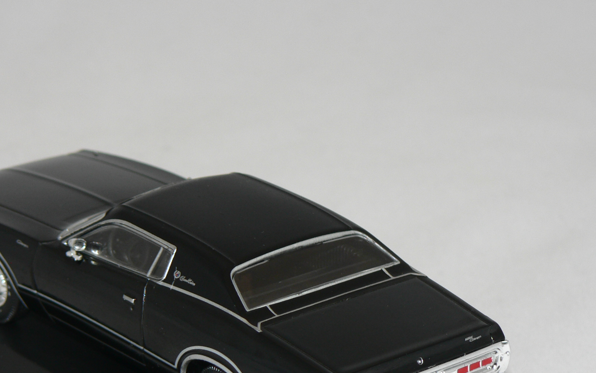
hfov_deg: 11.4
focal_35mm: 183
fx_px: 2973
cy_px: 287
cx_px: 222
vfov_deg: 7.2
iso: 80
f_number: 3.2
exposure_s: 1/60
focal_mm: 20.3
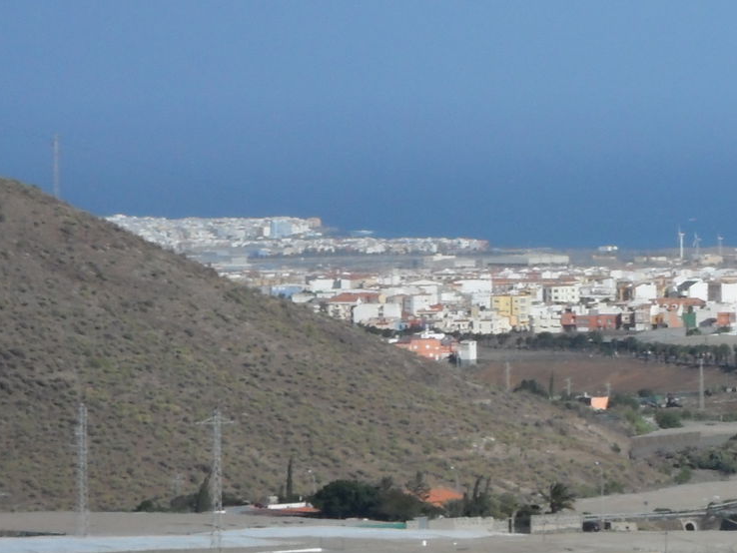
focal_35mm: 351
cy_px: 128
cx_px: 905
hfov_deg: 5.6
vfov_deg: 4.2
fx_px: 7475
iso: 100
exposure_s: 1/500
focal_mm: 24.5
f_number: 5.9
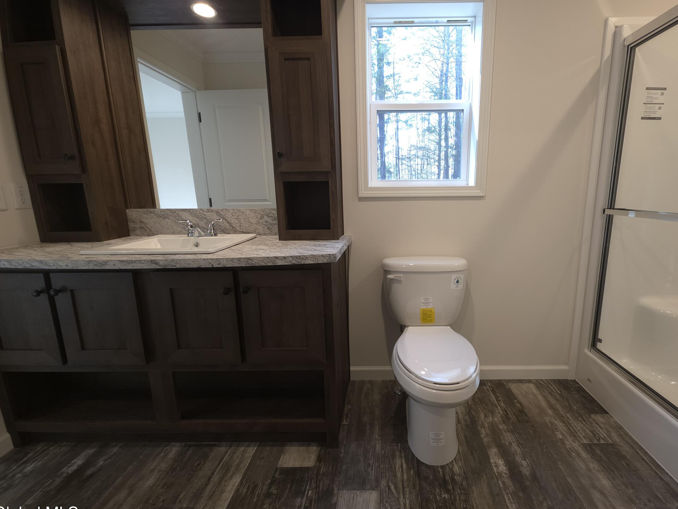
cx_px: 383
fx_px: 294
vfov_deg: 81.7
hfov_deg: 97.6
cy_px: 246
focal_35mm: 15
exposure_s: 1/30
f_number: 1.9
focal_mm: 2.2
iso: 50
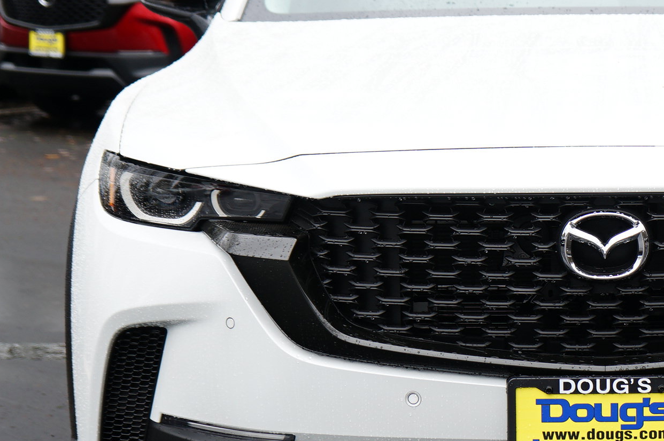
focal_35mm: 138
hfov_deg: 14.7
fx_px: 2543
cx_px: 582
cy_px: 221
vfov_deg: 9.9
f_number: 5
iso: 160
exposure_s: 1/60
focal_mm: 57
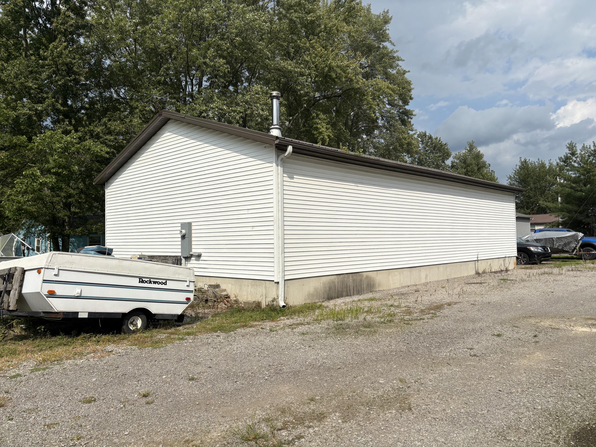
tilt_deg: +2.7
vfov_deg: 53.1
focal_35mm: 26
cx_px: 298
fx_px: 448
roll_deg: +0.2
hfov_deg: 67.3
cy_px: 224
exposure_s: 1/6711
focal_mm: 5.96
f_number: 1.6
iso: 50
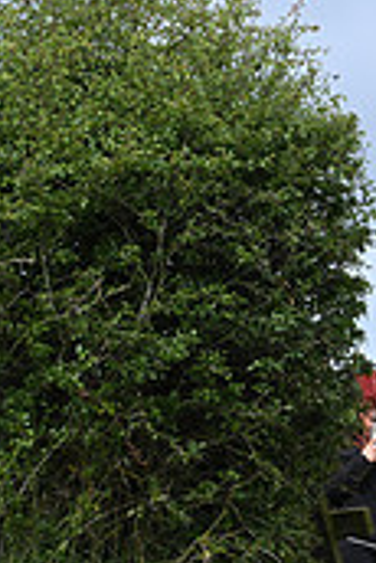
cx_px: 935
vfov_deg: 7.1
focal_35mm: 290
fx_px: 4534
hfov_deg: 4.6
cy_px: 178
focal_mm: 86
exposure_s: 1/1250
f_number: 6.3
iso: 640
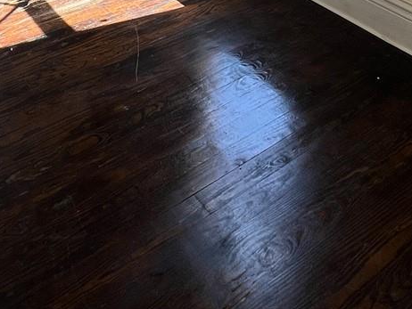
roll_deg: +0.3
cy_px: -224
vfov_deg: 22.2
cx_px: 140
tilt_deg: -7.9
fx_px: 536
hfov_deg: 41.6
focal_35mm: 45
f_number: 1.8
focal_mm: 1.57
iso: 32
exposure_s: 1/128
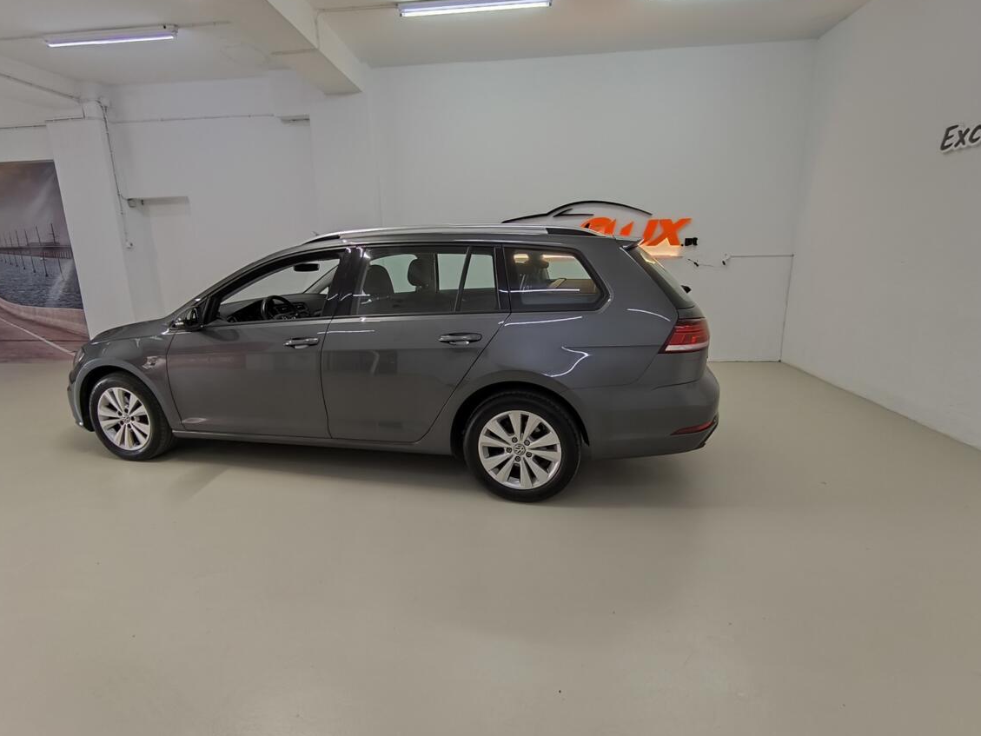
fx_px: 482
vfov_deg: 74.7
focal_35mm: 17
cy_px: 351
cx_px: 470
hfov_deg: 91.0
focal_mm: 1.65
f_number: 2.2
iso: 250
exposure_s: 1/33.3
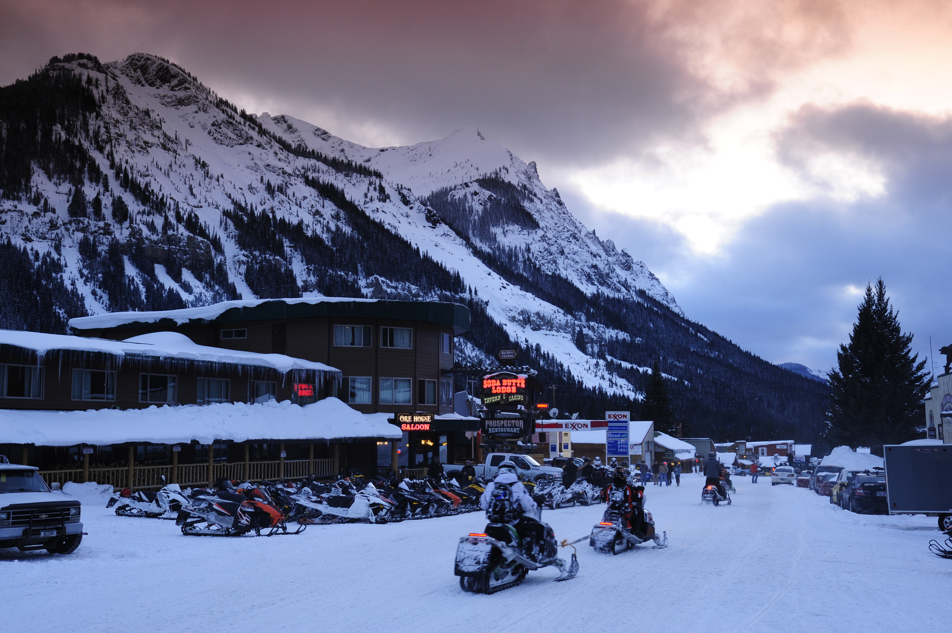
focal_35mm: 42
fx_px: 1110
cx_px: 476
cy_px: 316
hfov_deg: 46.4
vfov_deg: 31.9
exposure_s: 1/60
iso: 1000
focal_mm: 42
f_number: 10
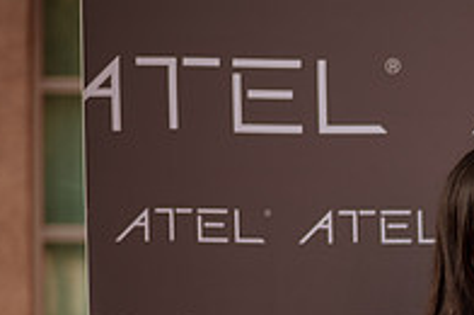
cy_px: 442
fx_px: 2261
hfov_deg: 11.5
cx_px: 684
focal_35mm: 172
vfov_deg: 7.8
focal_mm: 58
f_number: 1.4
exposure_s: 1/1600
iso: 125
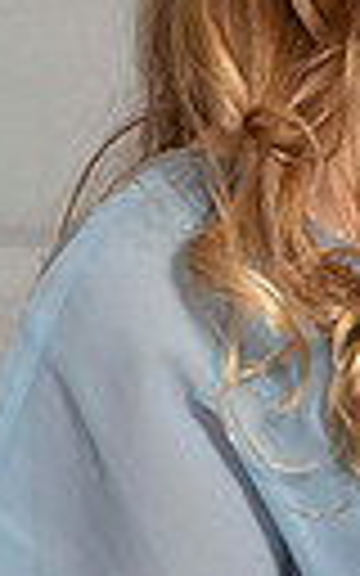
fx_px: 5887
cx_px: 416
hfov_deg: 3.5
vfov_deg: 5.6
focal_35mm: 375
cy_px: 140
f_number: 6.3
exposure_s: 1/60
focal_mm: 70
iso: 100
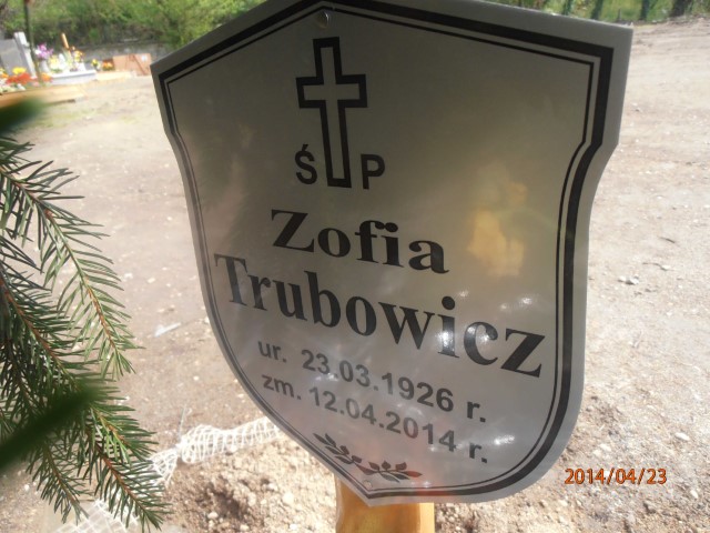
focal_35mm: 24
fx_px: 492
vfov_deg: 56.8
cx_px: 355
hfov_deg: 71.6
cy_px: 266
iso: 80
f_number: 3
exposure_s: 1/320
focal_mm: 4.2
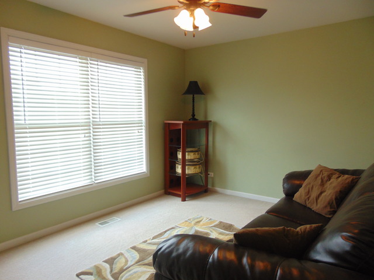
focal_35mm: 25
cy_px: 140
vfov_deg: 54.9
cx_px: 187
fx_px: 270
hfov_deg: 69.4
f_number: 3
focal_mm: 4.5
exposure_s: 1/30
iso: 160
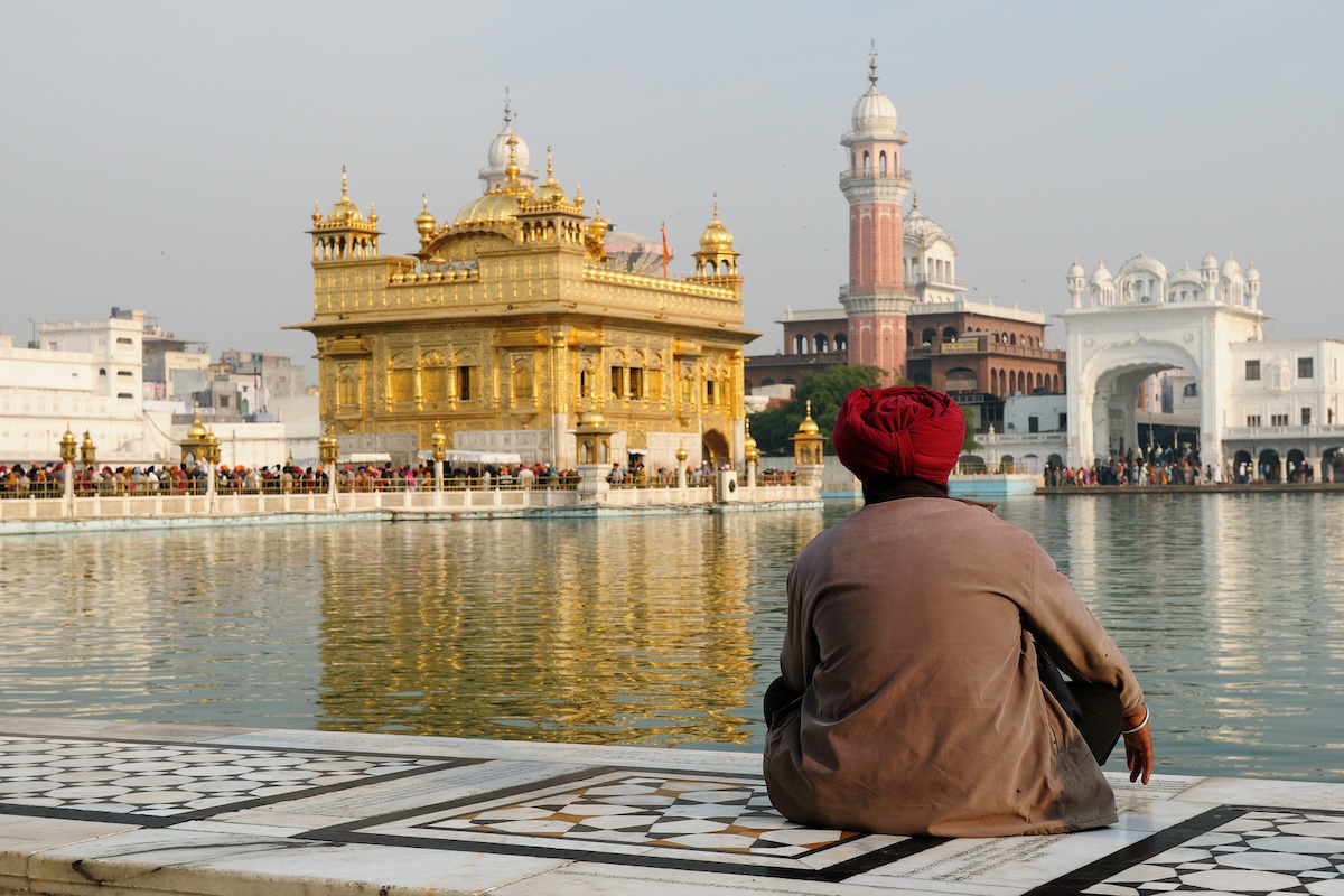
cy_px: 448
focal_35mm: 57
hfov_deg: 35.1
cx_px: 672
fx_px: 2128
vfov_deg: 23.8
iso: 220
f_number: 8
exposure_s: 1/125
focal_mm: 38
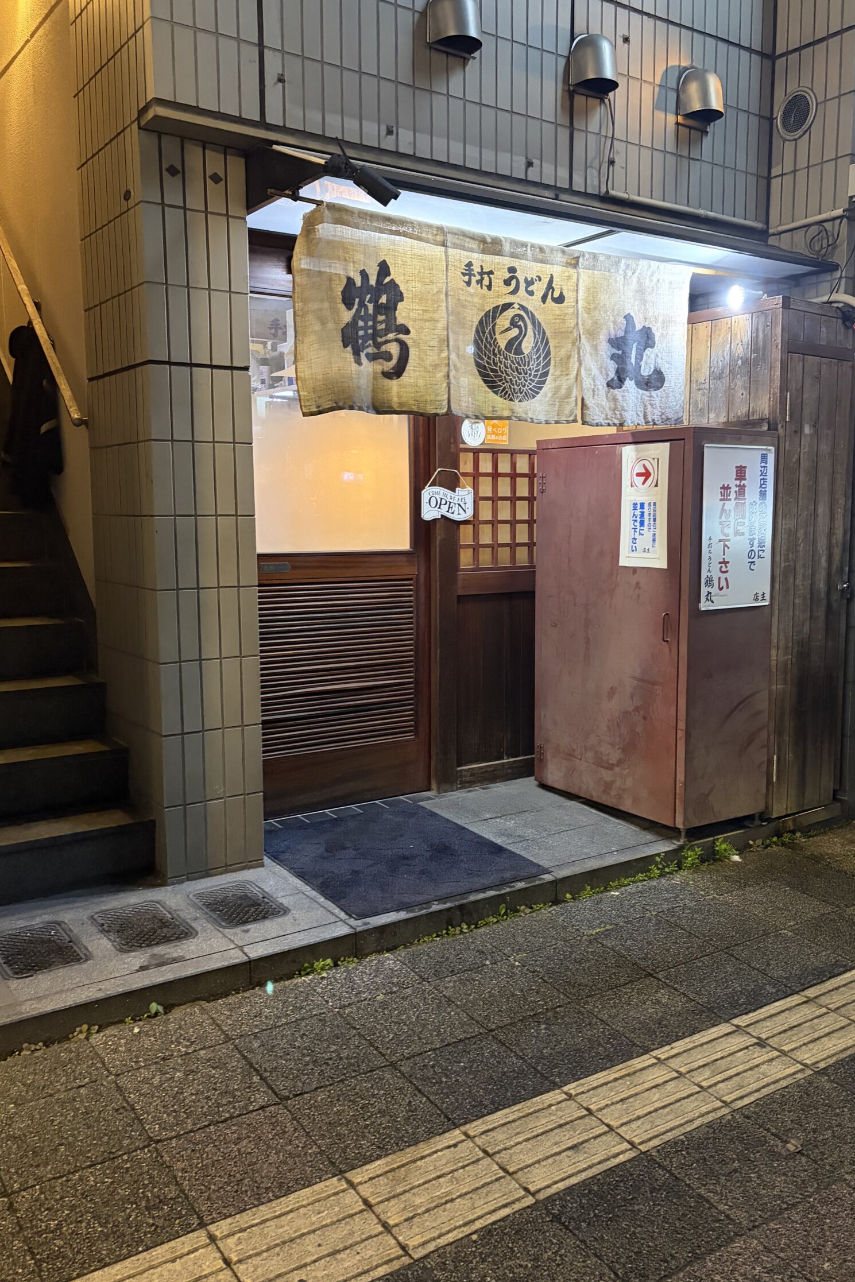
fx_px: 1104
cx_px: 486
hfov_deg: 42.2
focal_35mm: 31
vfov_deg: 60.3
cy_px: 637
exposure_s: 1/30
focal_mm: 5.96
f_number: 1.6
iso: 500
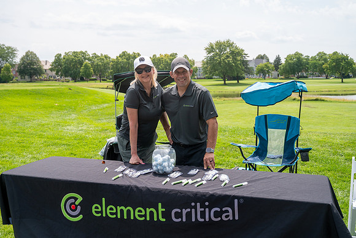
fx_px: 406
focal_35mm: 41
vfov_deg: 32.6
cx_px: 178
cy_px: 119
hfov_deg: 47.3
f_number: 5
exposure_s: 1/1000
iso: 250
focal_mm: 41
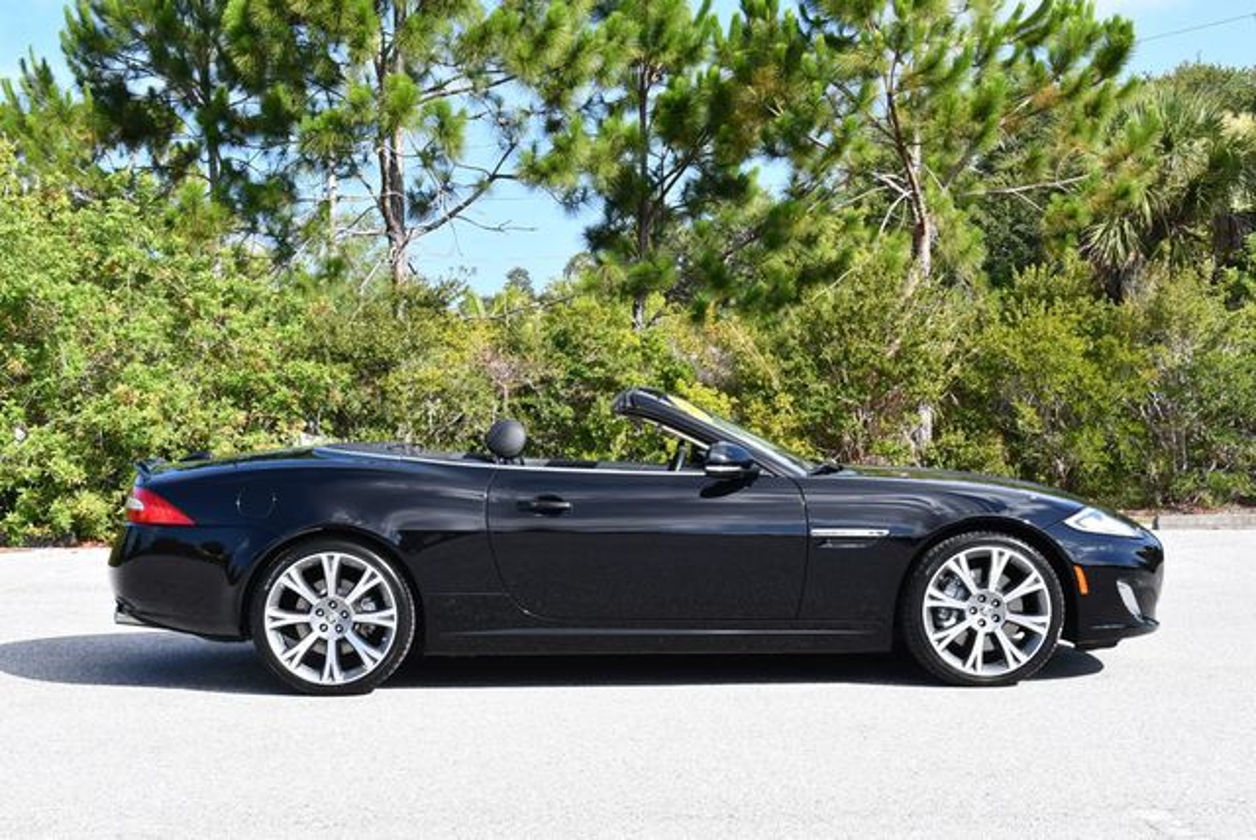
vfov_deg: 24.2
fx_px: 1956
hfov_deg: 35.6
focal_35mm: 56
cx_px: 628
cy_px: 420
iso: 200
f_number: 8
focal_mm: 28
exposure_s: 1/250
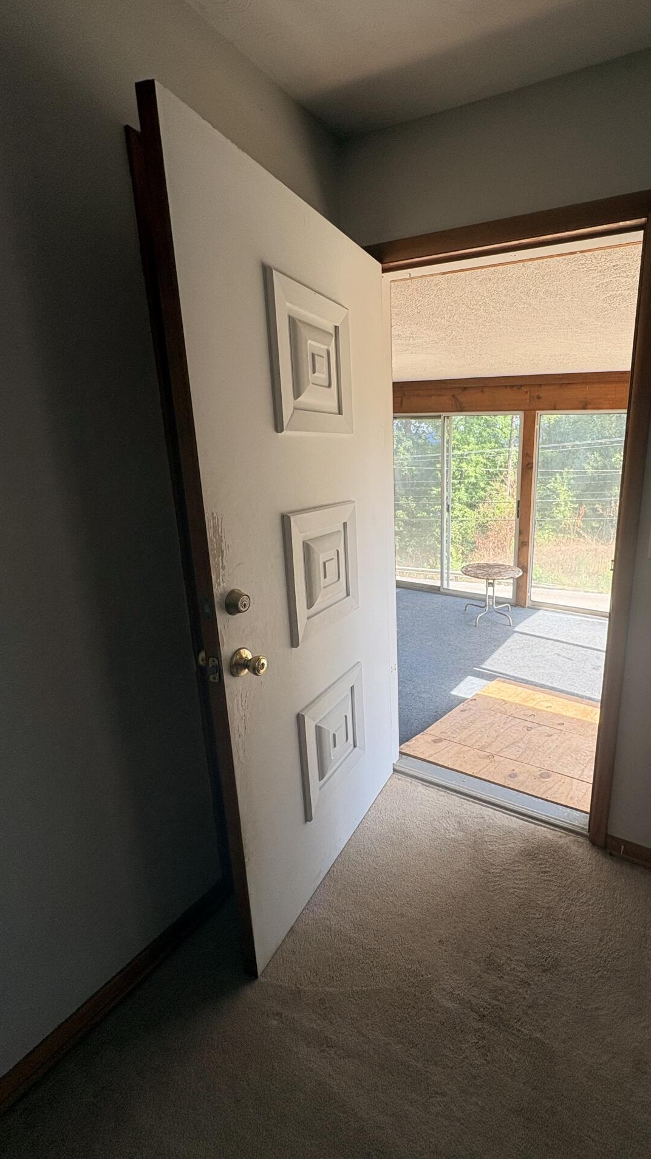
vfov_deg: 99.4
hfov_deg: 64.8
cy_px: 571
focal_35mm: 16
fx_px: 491
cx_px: 449
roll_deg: -0.4
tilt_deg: -12.8
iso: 40
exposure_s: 1/252
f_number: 2.2
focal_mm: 2.22
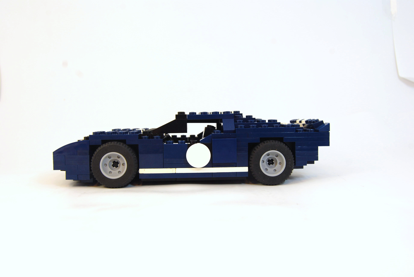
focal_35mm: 34
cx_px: 207
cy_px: 138
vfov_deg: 38.5
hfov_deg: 55.0
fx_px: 397
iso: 140
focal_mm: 23
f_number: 8
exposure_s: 1/60
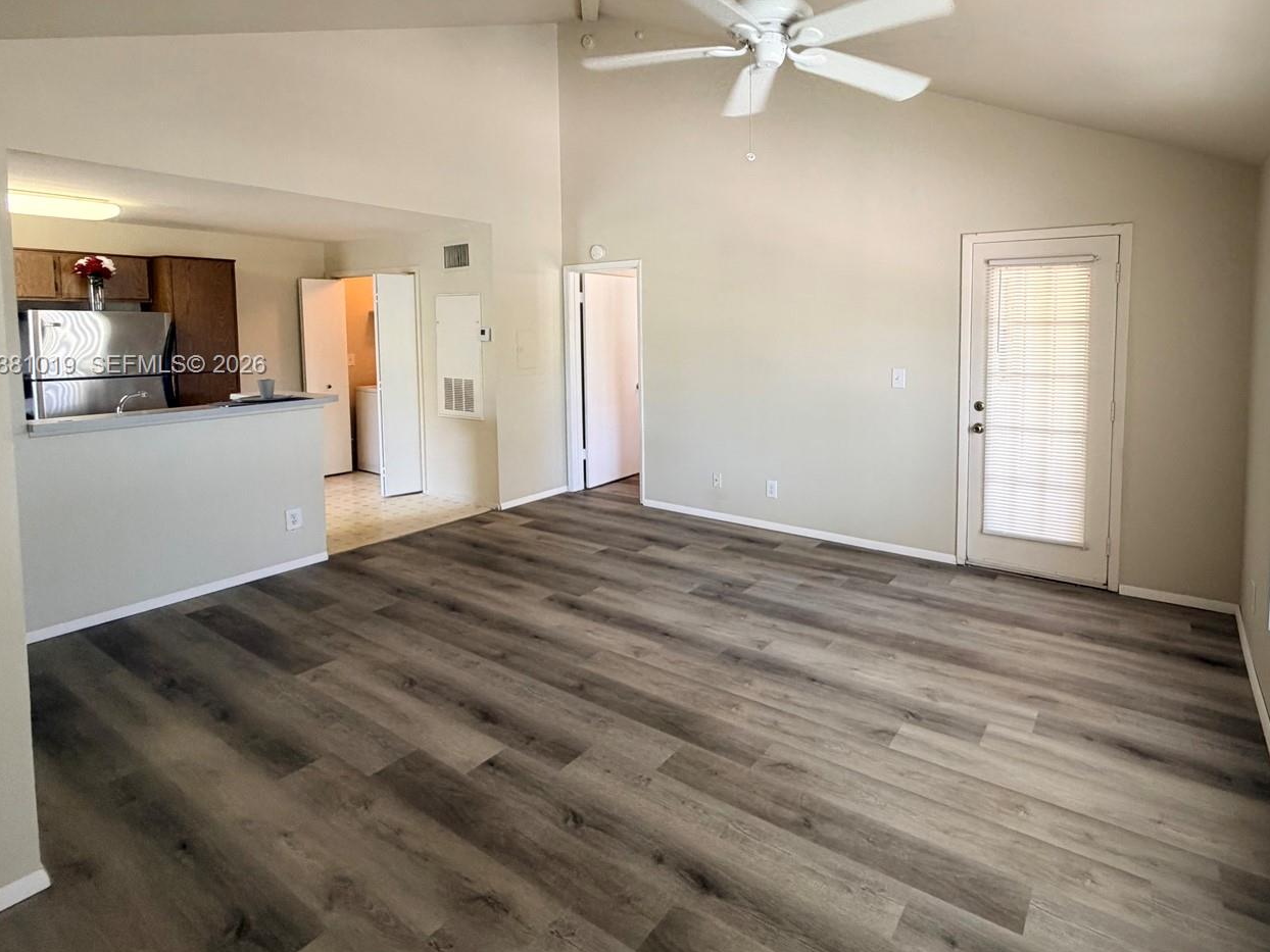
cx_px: 765
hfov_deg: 86.6
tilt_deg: -2.9
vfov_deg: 70.6
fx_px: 660
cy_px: 366
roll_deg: +0.2
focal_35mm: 18
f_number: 2.2
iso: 250
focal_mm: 2.22
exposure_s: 1/60
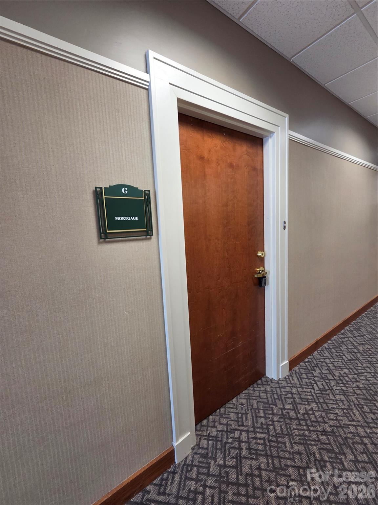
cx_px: 189
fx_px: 189
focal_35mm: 13
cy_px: 252
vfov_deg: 106.2
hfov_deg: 89.9
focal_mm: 2.2
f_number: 2.2
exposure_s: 1/60
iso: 200
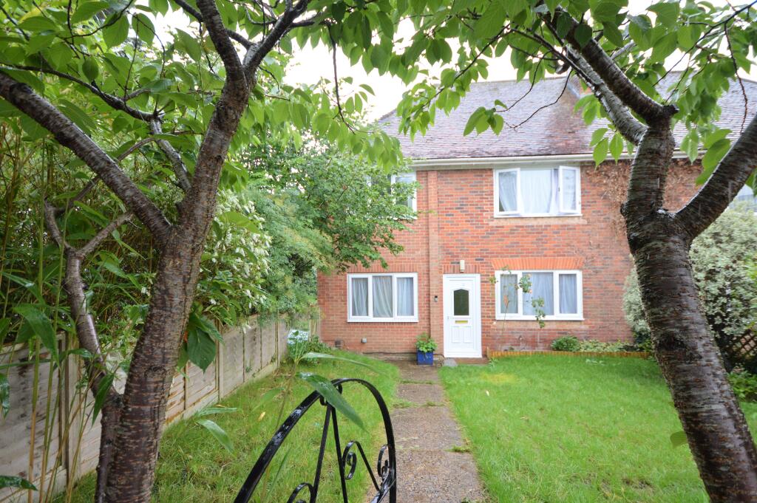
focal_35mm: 17
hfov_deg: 92.5
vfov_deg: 69.6
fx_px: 362
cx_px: 378
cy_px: 252
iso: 360
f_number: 5.6
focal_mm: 11.5
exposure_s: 1/125
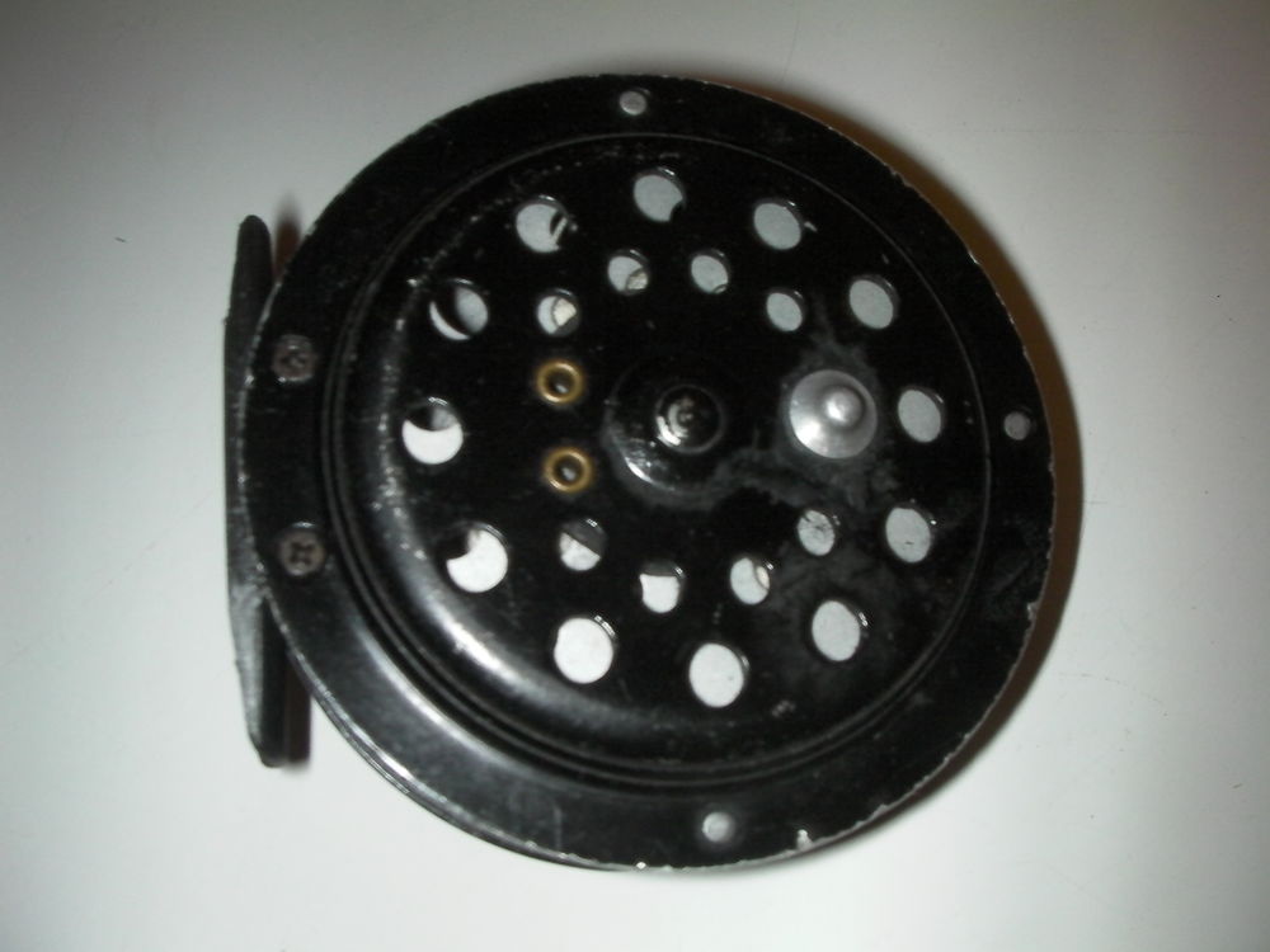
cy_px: 476
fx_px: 1394
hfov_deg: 49.0
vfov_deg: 37.7
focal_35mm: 38
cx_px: 635
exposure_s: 1/30
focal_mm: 6.3
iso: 200
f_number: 5.6
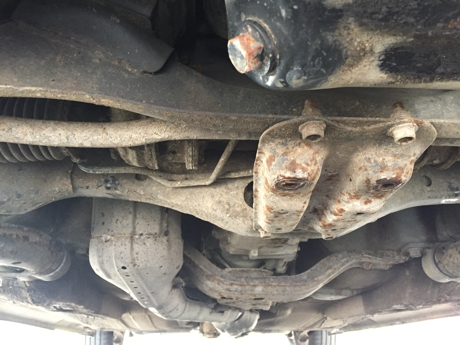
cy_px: 172
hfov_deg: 61.7
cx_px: 230
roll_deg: +2.2
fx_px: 385
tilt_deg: +25.5
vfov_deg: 48.2
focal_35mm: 29
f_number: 2.2
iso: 250
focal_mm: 4.15
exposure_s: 1/25
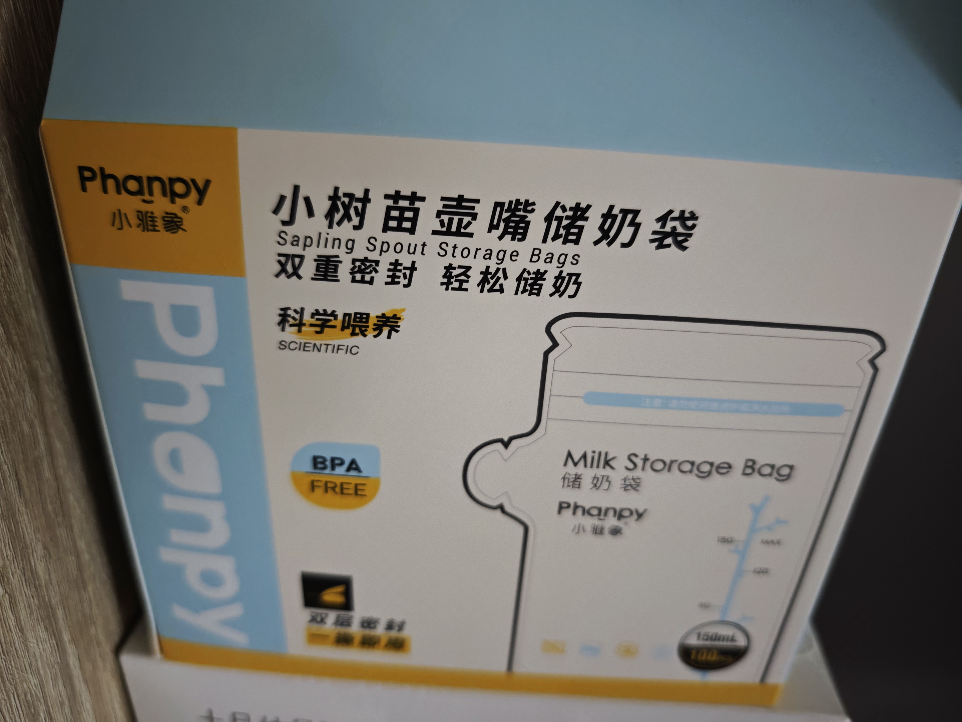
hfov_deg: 73.9
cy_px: 361
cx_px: 481
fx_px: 639
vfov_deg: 58.9
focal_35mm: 23
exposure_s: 1/288
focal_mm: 6.55
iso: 1250
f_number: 1.62
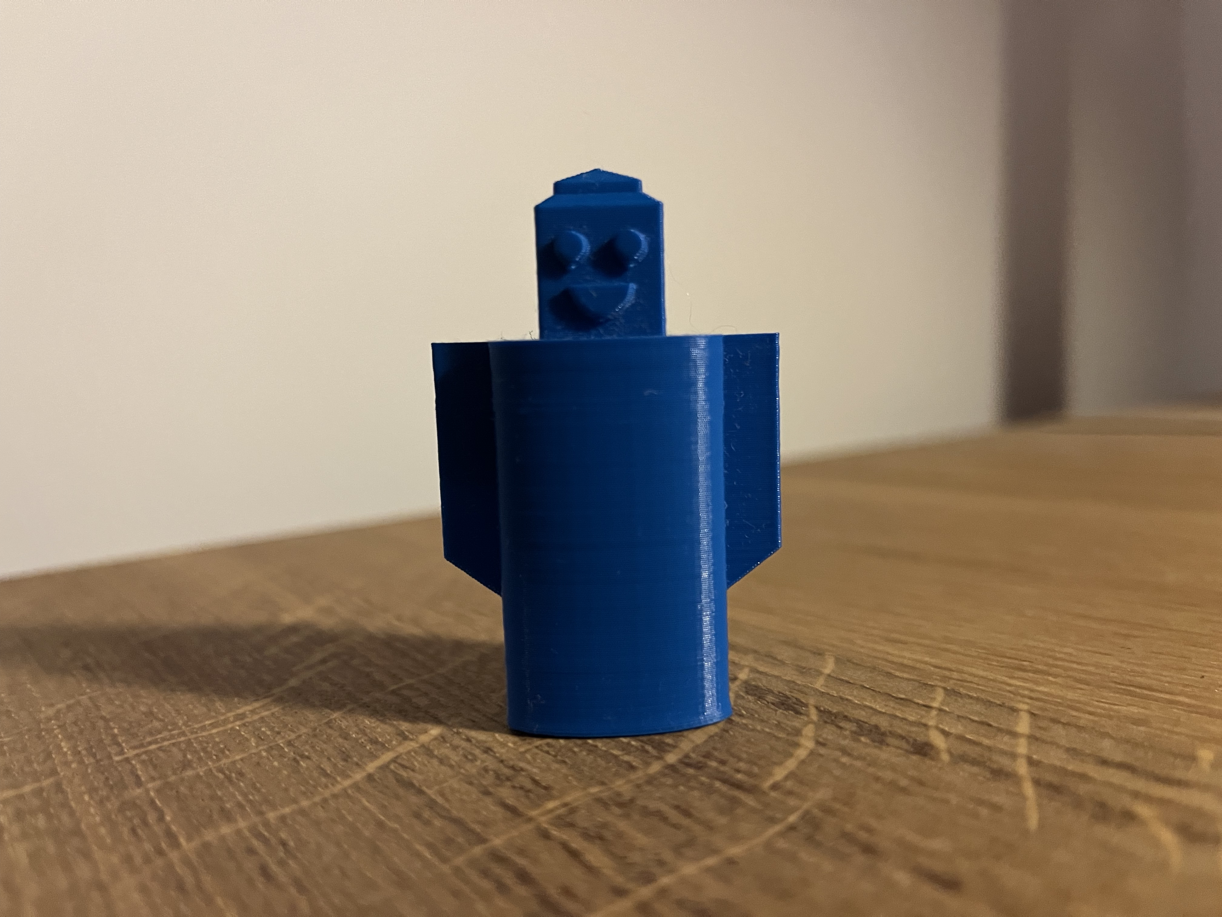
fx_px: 918
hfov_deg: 67.3
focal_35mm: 26
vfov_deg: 53.1
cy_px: 458
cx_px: 611
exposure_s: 1/33
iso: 500
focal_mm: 5.1
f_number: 1.6
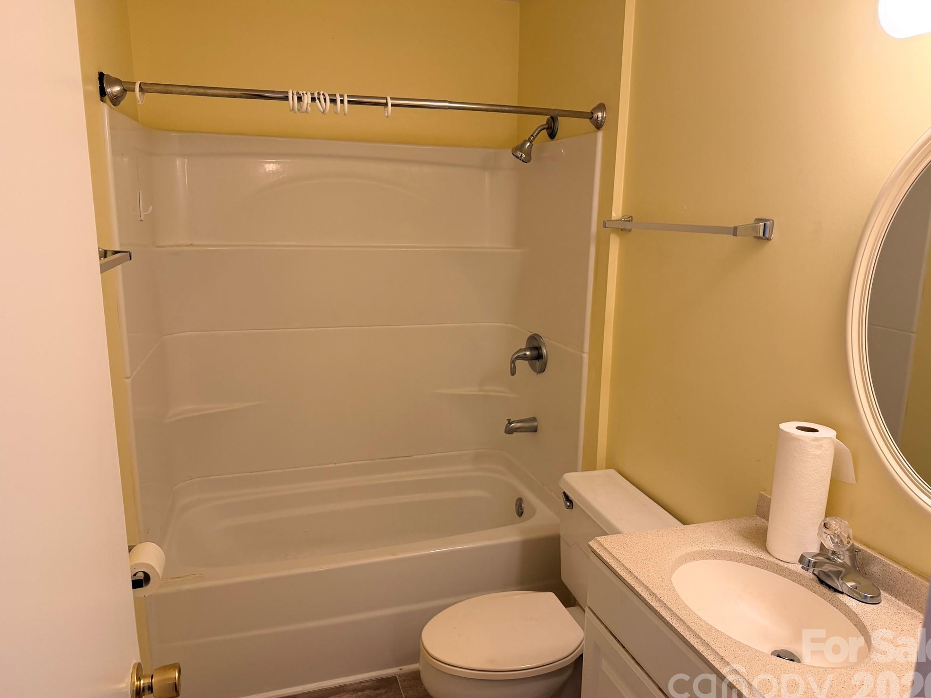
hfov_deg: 69.4
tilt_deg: -12.7
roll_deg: -1.5
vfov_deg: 54.9
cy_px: 359
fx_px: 672
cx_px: 468
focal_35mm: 25
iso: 160
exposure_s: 1/120
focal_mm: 6.76
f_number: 1.78
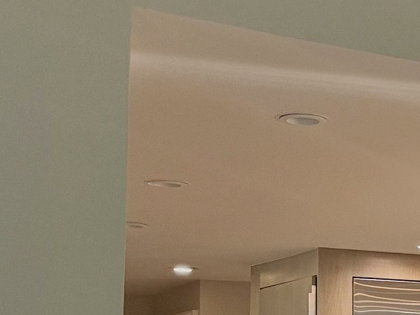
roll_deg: +1.8
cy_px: 318
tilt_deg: +4.4
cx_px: 838
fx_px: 1237
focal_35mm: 102
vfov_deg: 14.3
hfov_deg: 15.4
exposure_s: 1/143
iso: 200
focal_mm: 6.76
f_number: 1.78
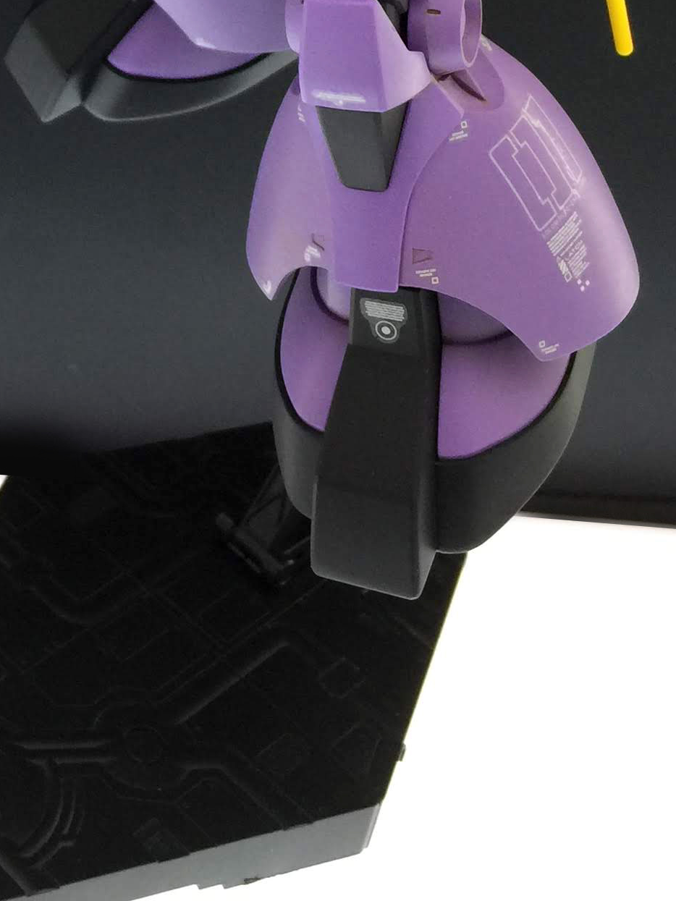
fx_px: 1979
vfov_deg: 23.8
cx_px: -57
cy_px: -130
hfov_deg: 18.7
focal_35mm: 76
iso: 50
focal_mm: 4.15
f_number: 2.2
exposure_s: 1/30
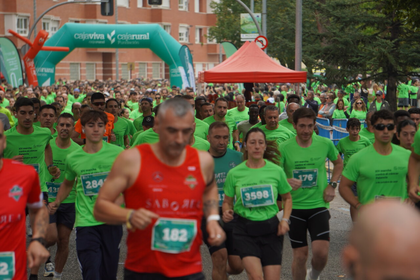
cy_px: 140
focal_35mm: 232
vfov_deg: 5.9
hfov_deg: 8.9
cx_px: 210
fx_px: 2712
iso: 100
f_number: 5.6
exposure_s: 1/160
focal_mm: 155
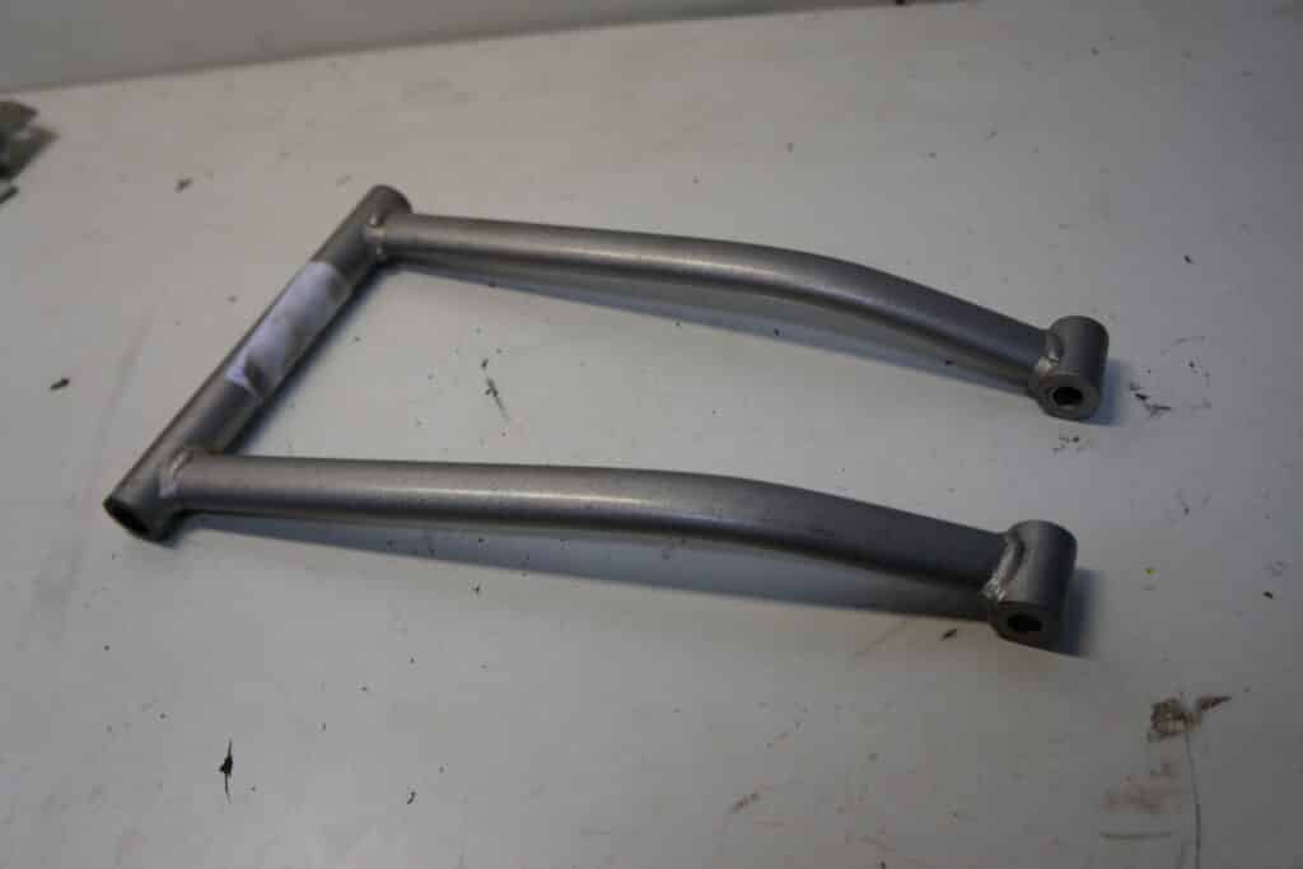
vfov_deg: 47.9
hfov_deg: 67.4
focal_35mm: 27
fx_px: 977
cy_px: 434
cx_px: 652
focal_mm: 18
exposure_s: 1/60
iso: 160
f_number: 3.5
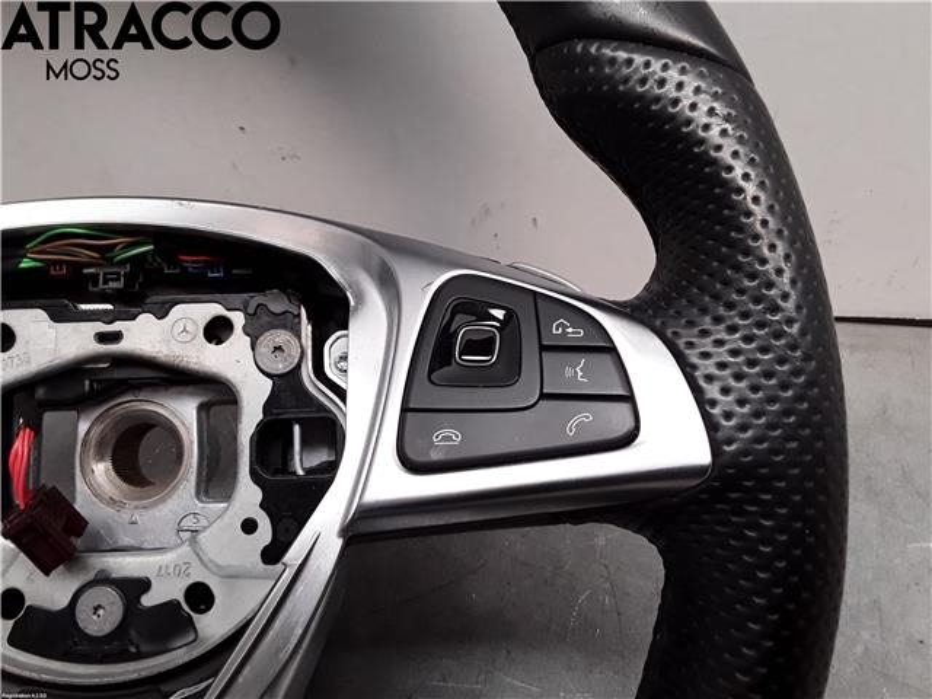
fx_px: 754
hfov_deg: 63.4
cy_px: 350
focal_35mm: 28
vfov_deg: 49.7
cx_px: 466
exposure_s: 1/116
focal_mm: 2.91
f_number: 1.9
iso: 100
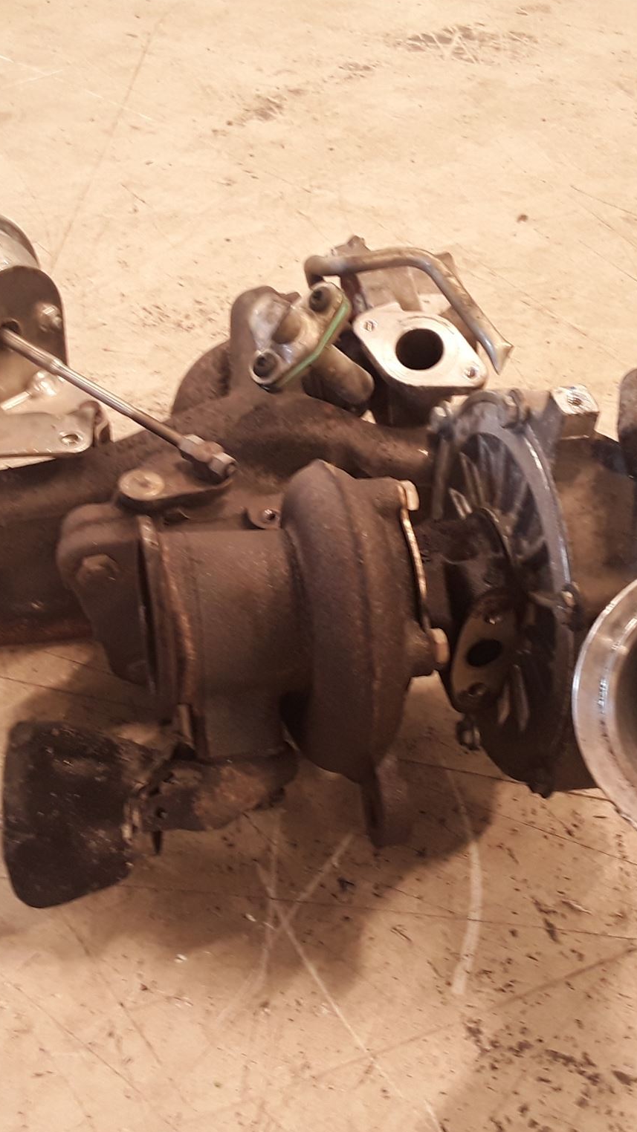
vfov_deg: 49.4
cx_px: 277
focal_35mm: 41
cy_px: 565
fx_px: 1231
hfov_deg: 29.0
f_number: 1.9
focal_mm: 2.91
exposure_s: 1/17
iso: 100
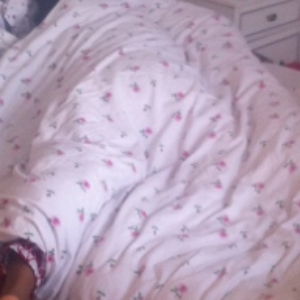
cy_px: 17
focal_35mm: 103
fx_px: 1010
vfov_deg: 16.6
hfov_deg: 16.9
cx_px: 162
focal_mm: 3.85
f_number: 2.8
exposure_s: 1/15
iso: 100
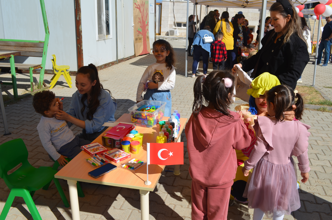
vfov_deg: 39.8
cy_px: 110
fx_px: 304
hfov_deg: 57.3
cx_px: 166
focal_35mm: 33
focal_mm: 22
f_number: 9
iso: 100
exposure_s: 1/320
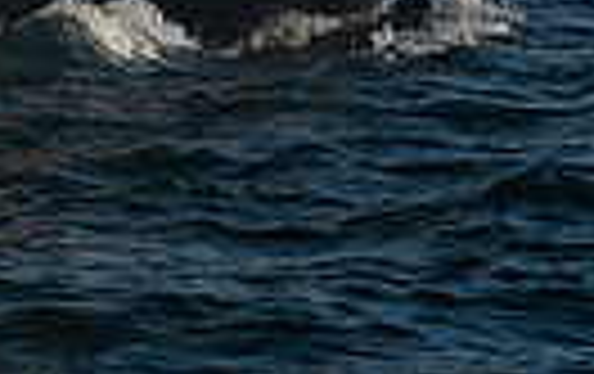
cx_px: -149
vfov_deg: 2.1
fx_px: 9924
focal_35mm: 612
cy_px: -573
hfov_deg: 3.4
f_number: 8
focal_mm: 120
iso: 400
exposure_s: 1/1250
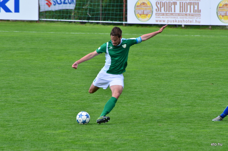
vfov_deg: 3.0
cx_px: 114
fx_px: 2845
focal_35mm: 450
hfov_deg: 4.6
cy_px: 76
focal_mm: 300
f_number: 8
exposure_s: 1/320
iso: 250
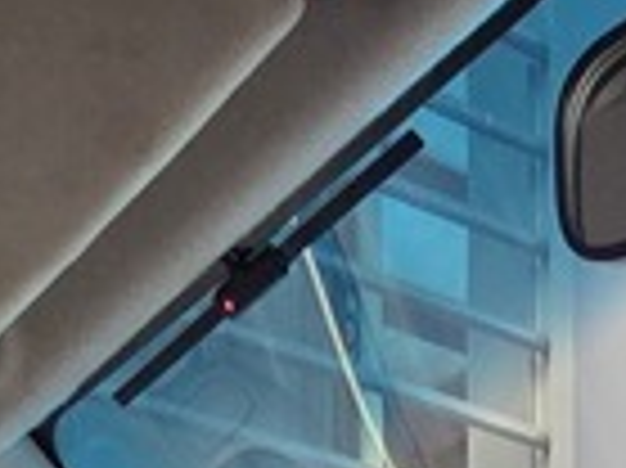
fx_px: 1735
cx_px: 667
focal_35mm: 96
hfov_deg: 19.7
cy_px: 1683
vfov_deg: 9.1
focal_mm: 2.2
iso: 250
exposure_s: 1/50
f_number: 2.2
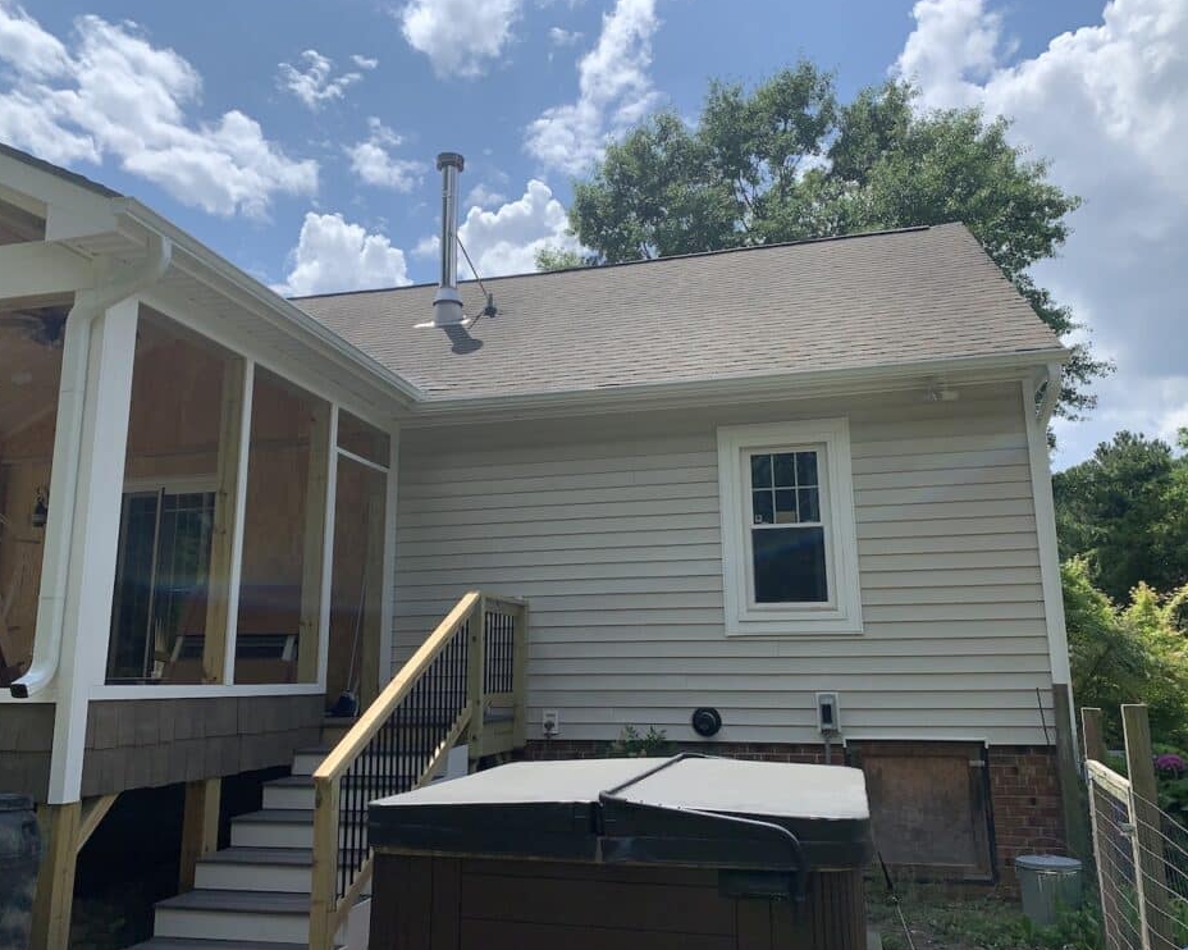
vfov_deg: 51.5
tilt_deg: +11.8
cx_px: 585
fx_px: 984
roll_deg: -0.2
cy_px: 462
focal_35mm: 28
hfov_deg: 62.2
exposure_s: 1/3401
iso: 25
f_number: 1.8
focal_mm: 4.25
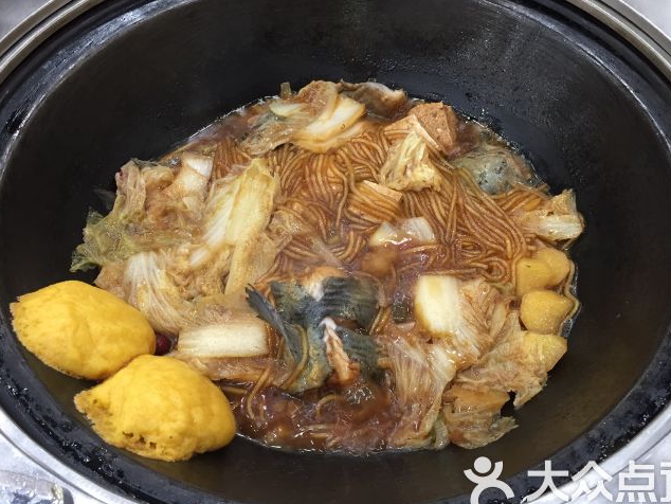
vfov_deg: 44.2
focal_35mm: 32
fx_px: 621
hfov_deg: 56.7
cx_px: 359
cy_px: 259
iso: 125
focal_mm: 4.15
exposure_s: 1/33
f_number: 2.2
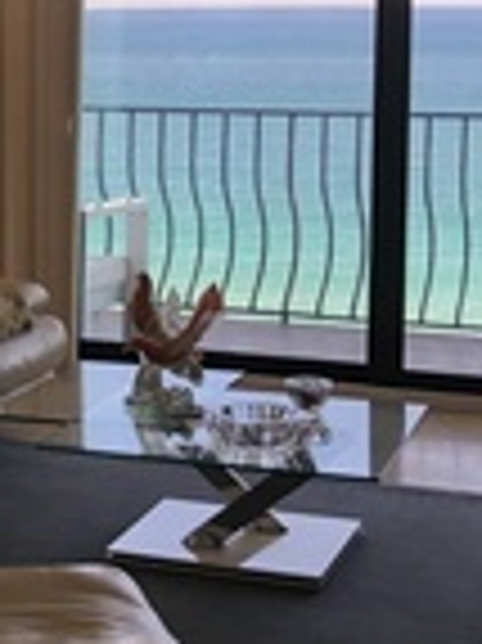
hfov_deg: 14.1
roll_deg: -0.1
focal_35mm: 98
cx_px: -250
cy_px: 198
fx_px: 1822
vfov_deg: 20.0
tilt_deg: -3.9
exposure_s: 1/120
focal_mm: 3.99
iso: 64
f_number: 1.8
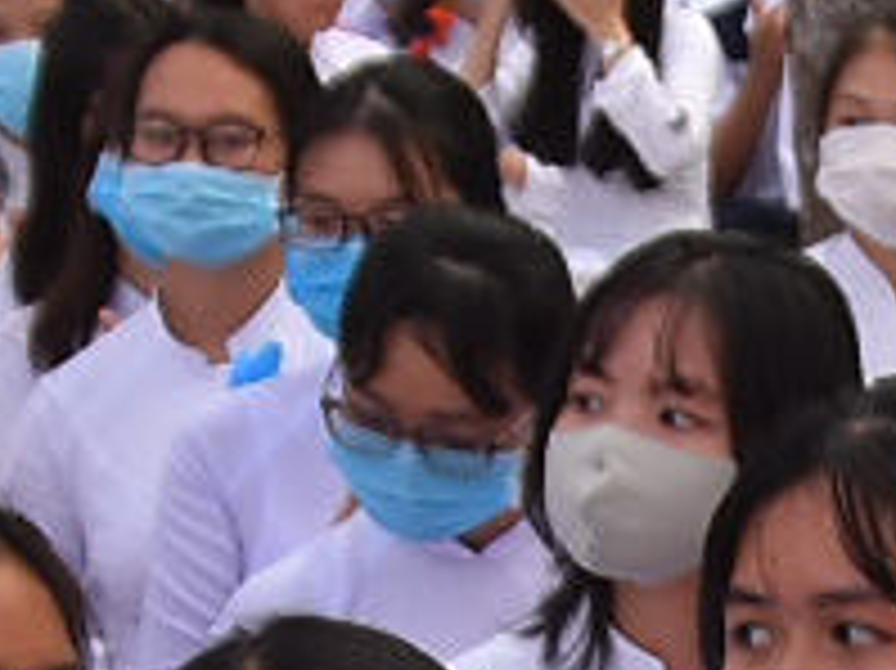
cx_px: 1297
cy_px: 1367
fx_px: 5458
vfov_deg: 6.8
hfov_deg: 9.2
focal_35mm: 211
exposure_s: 1/320
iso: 200
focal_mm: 18
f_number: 4
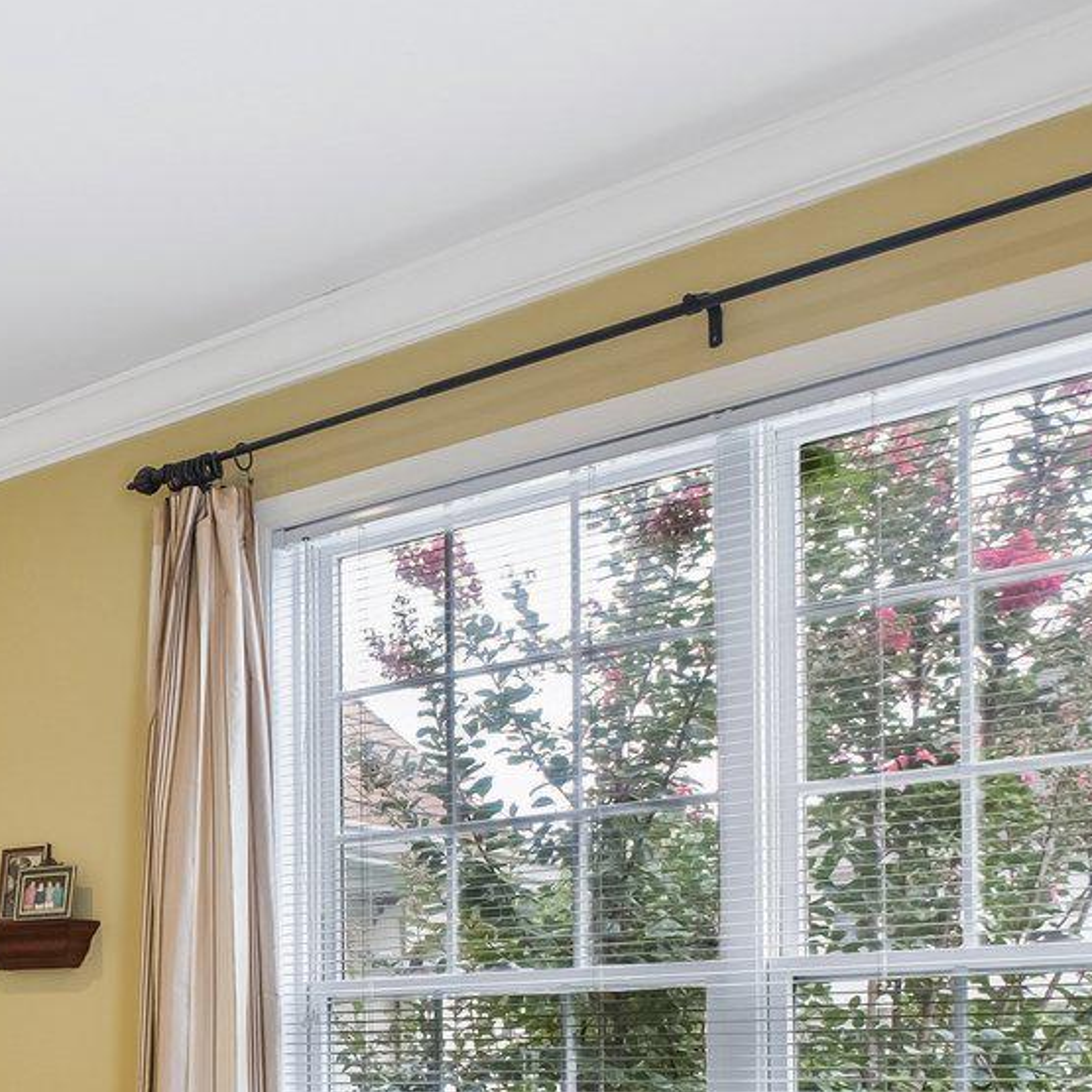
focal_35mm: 47
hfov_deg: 31.0
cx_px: -181
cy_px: 1083
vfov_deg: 33.2
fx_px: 1677
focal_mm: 10
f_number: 8
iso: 250
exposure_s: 1/9
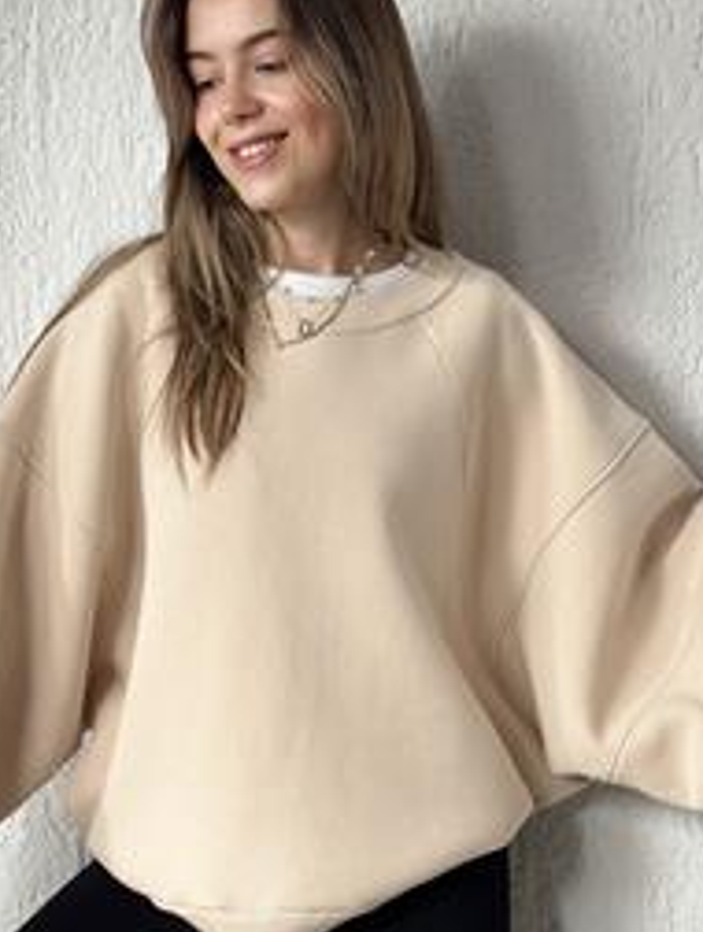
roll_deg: +0.0
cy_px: 510
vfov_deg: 24.1
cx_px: 314
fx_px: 2186
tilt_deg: +2.8
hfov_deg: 18.3
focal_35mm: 81
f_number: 1.78
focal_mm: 6.86
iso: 125
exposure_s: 1/121
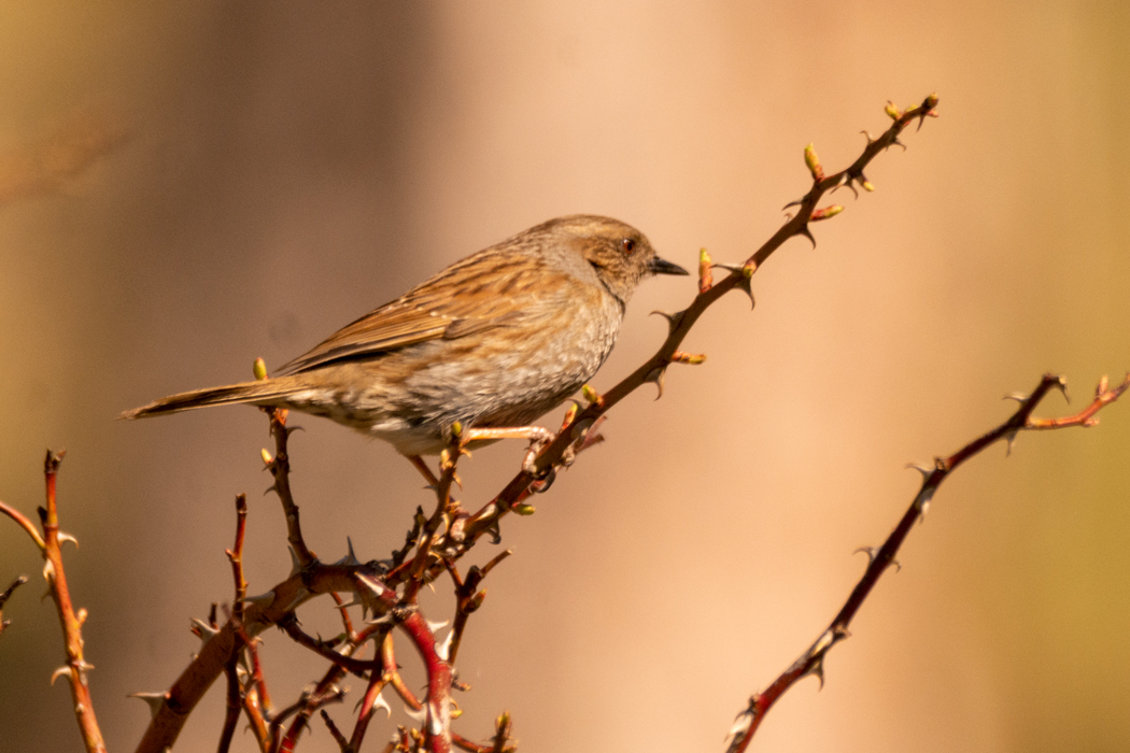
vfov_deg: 1.5
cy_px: 376
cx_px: 565
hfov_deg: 2.3
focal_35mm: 900
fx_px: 28248
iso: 800
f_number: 6.3
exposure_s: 1/2500
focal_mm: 600
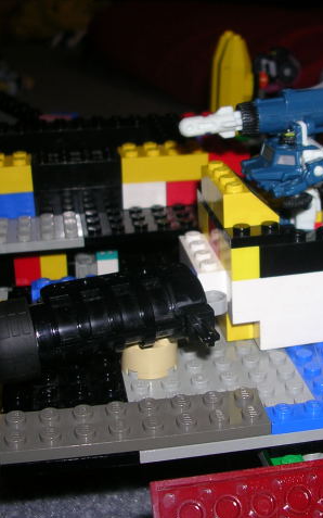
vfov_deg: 37.5
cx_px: 259
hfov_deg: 23.6
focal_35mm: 54
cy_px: 260
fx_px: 761
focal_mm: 5.8
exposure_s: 1/60.1
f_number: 2.8
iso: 50
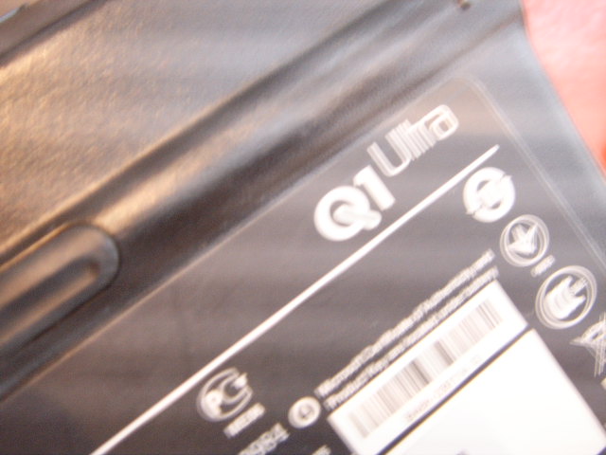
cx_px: 303
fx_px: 683
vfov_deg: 36.8
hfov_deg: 47.9
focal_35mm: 39
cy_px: 228
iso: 152
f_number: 3.5
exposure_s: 1/4
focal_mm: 6.6
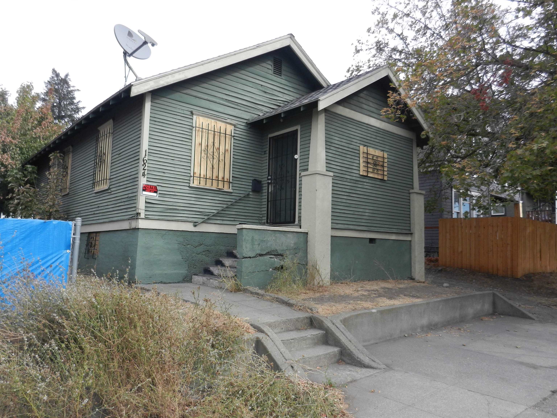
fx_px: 402
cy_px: 209
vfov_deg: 54.9
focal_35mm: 25
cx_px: 278
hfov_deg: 69.4
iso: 160
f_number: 3.5
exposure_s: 1/640
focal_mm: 4.5
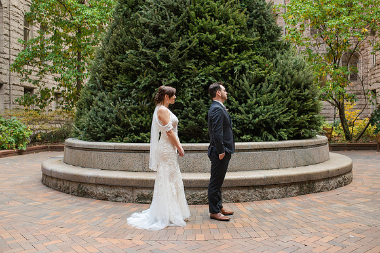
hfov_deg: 52.5
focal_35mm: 37
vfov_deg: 36.4
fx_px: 385
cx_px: 192
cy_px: 126
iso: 1000
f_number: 3.5
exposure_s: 1/400
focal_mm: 35
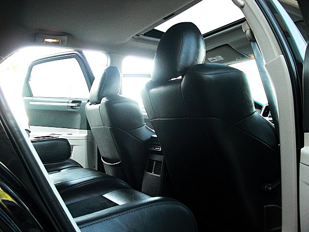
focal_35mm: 36
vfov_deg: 39.7
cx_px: 154
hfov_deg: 51.4
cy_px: 116
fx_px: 321
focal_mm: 6.3
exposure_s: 1/125
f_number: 2.8
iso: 400
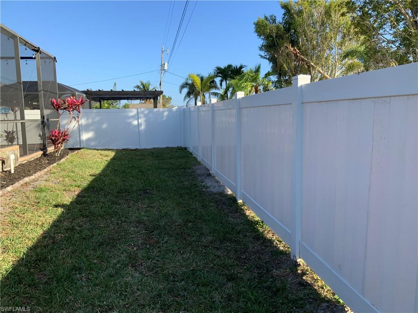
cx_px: 209
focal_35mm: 29
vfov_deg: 48.2
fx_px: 350
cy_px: 156
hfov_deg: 61.7
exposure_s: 1/978
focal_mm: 3
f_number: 1.8
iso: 16
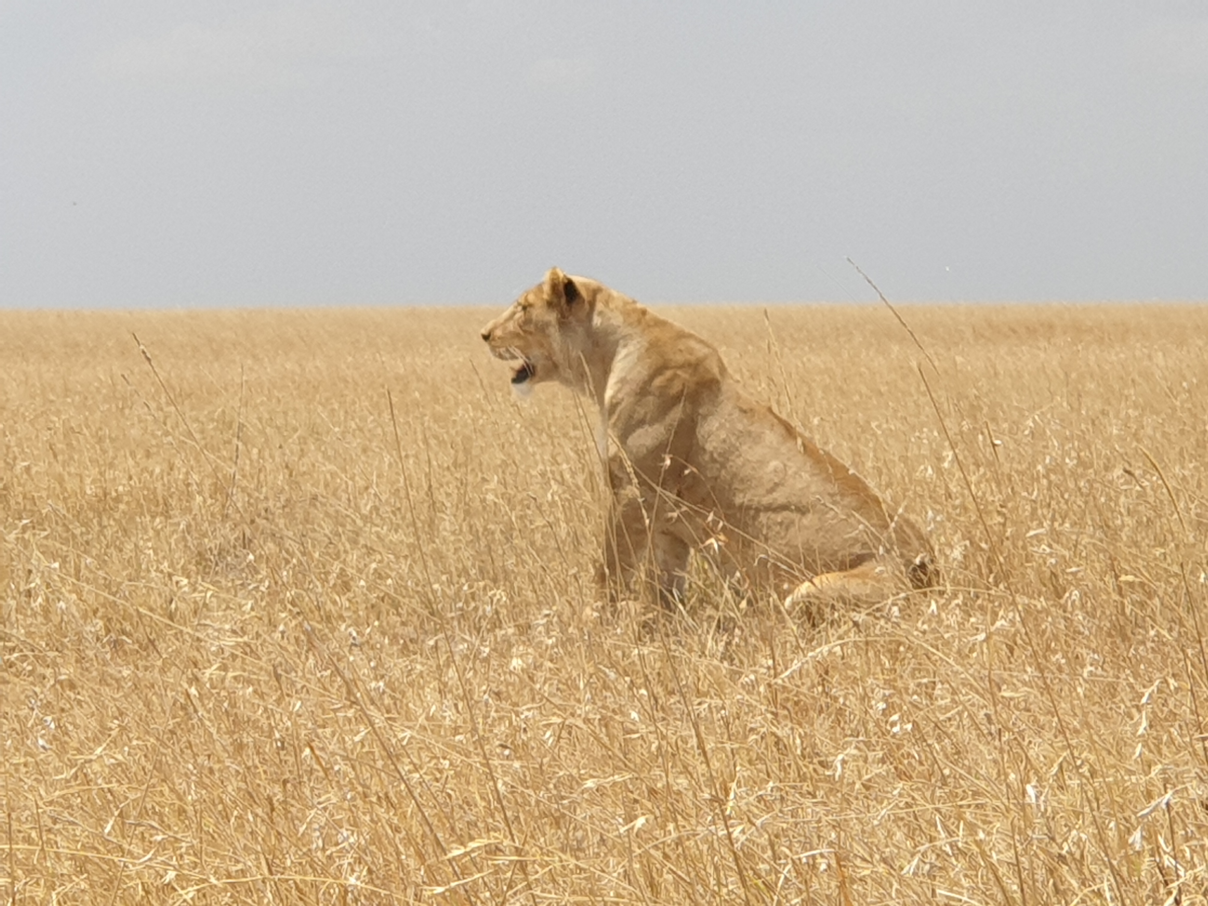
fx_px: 1815
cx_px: 604
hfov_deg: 36.8
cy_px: 453
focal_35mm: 52
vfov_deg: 28.0
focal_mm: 6
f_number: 2.4
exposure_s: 1/738
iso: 100
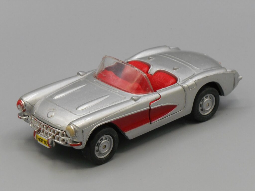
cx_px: 128
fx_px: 773
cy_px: 96
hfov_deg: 18.7
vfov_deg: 14.1
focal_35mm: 105
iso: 250
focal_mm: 18.8
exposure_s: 1/250
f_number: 5.1
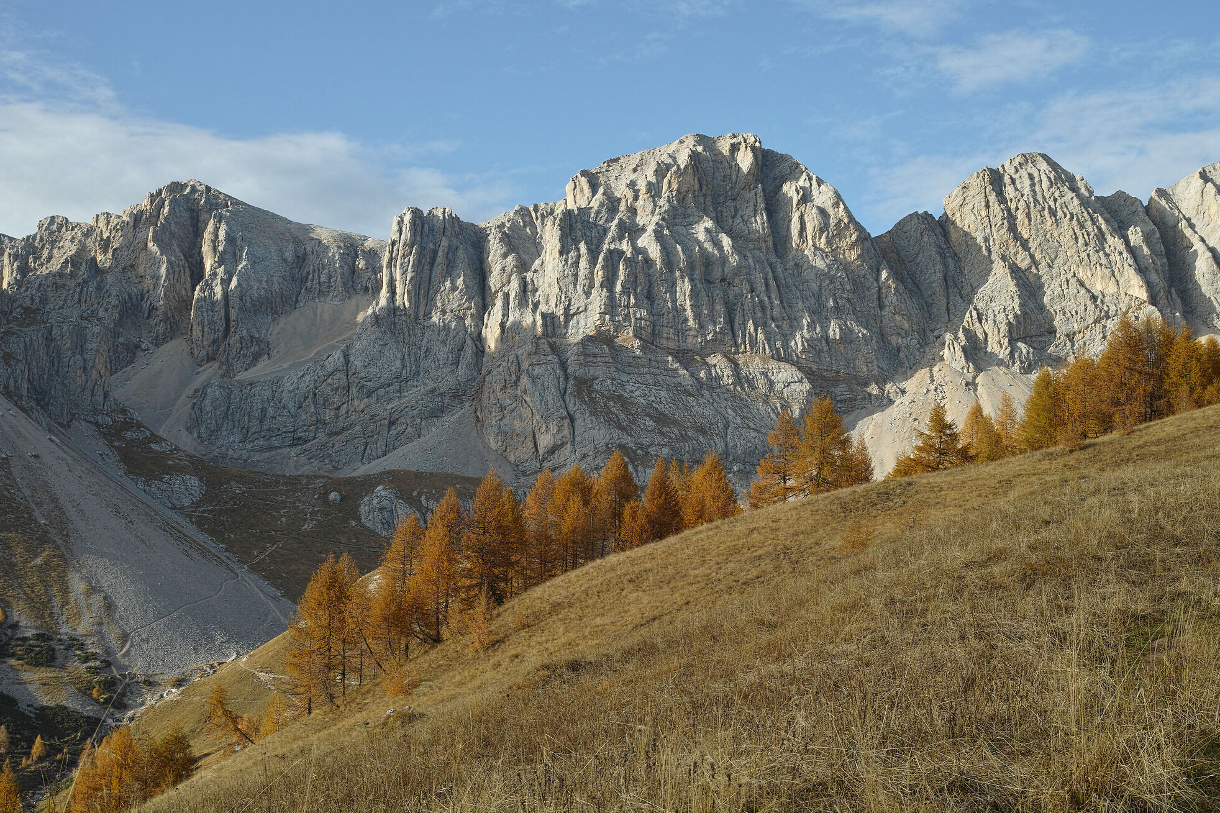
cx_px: 637
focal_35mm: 55
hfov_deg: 36.2
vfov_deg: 24.6
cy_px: 453
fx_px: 1864
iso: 100
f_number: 8
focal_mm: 30
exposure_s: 1/125
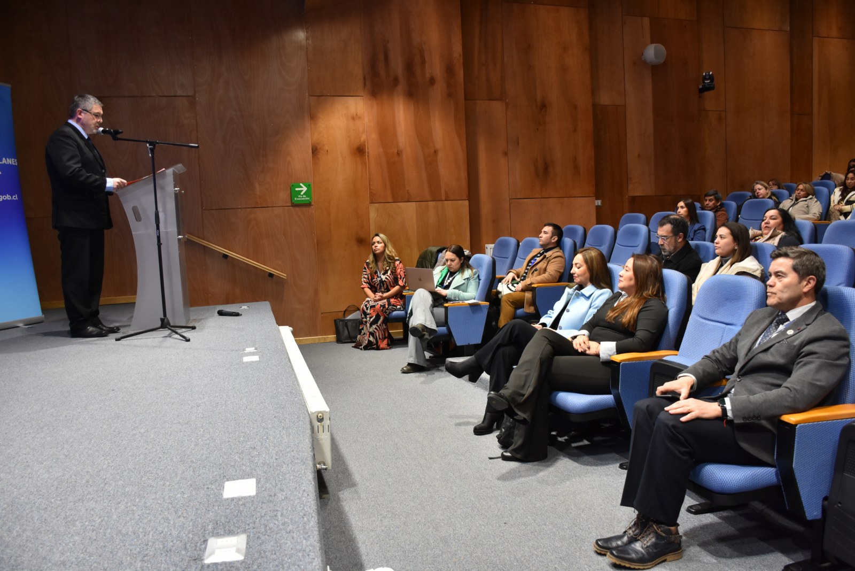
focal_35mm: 27
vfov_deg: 48.0
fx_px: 641
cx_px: 428
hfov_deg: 67.4
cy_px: 286
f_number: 4.5
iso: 800
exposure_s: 1/80
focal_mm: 18
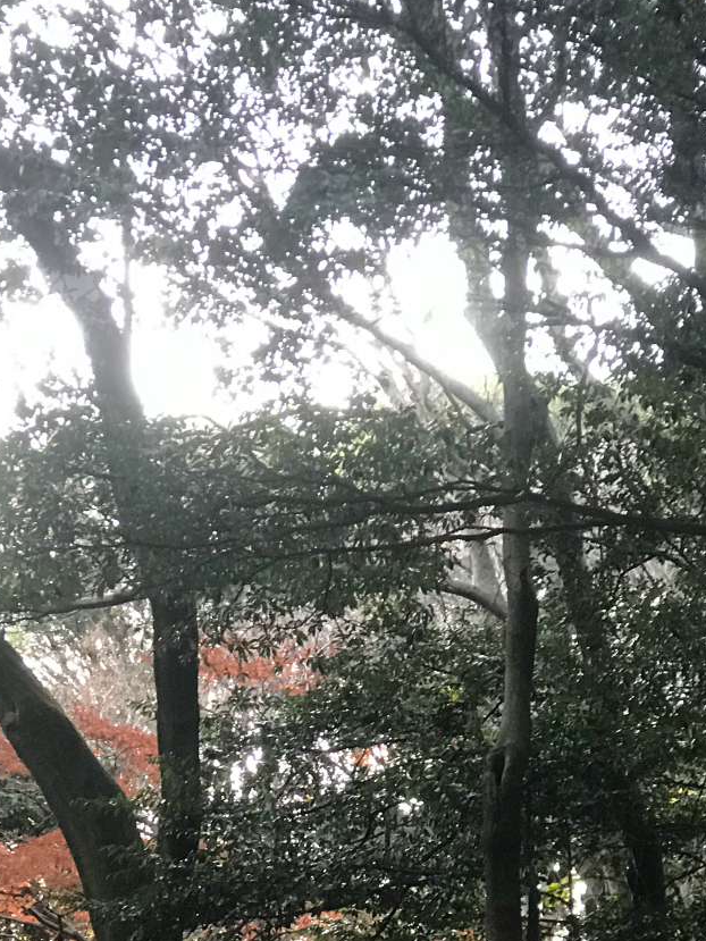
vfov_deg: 17.6
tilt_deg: +18.6
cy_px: 821
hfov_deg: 13.4
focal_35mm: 110
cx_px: 247
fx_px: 2991
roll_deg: -0.6
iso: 160
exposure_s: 1/60
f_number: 2.8
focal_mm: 6.6
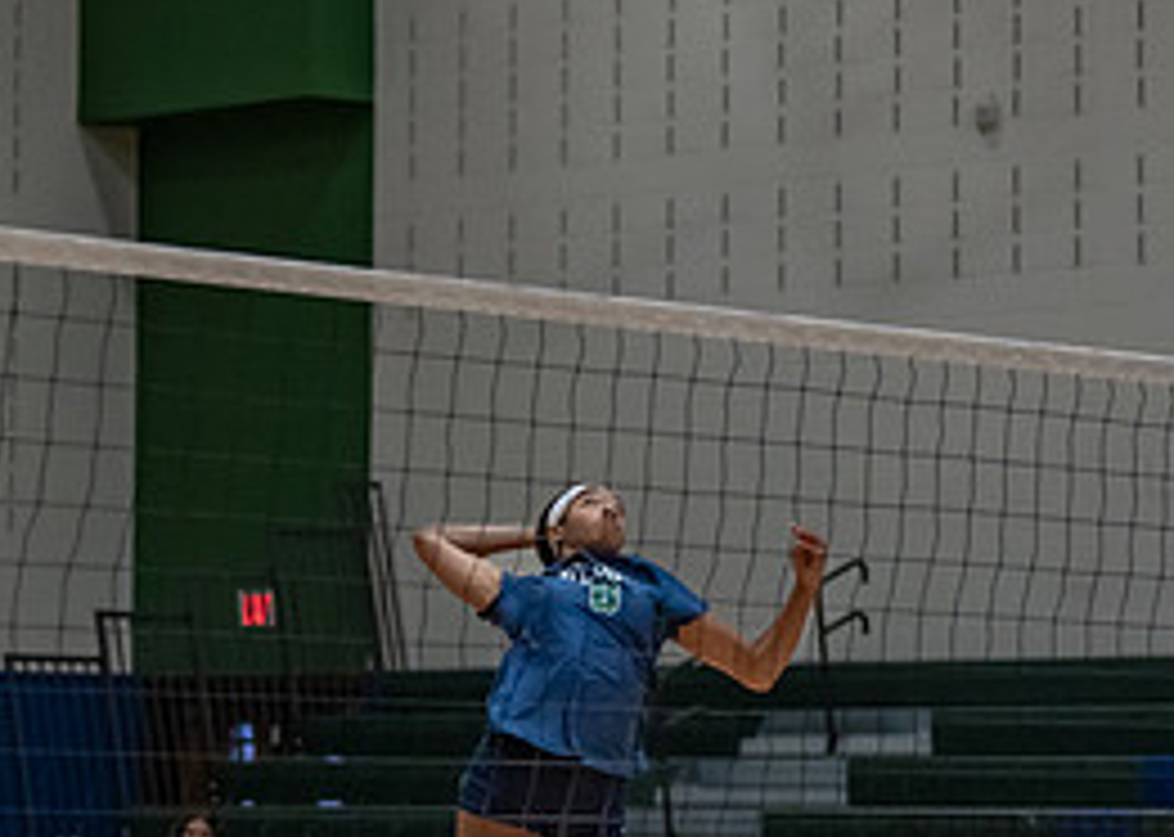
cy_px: 549
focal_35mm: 163
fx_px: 5431
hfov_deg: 12.3
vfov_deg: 8.8
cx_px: 526
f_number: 2.8
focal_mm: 70
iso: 2500
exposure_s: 1/1000
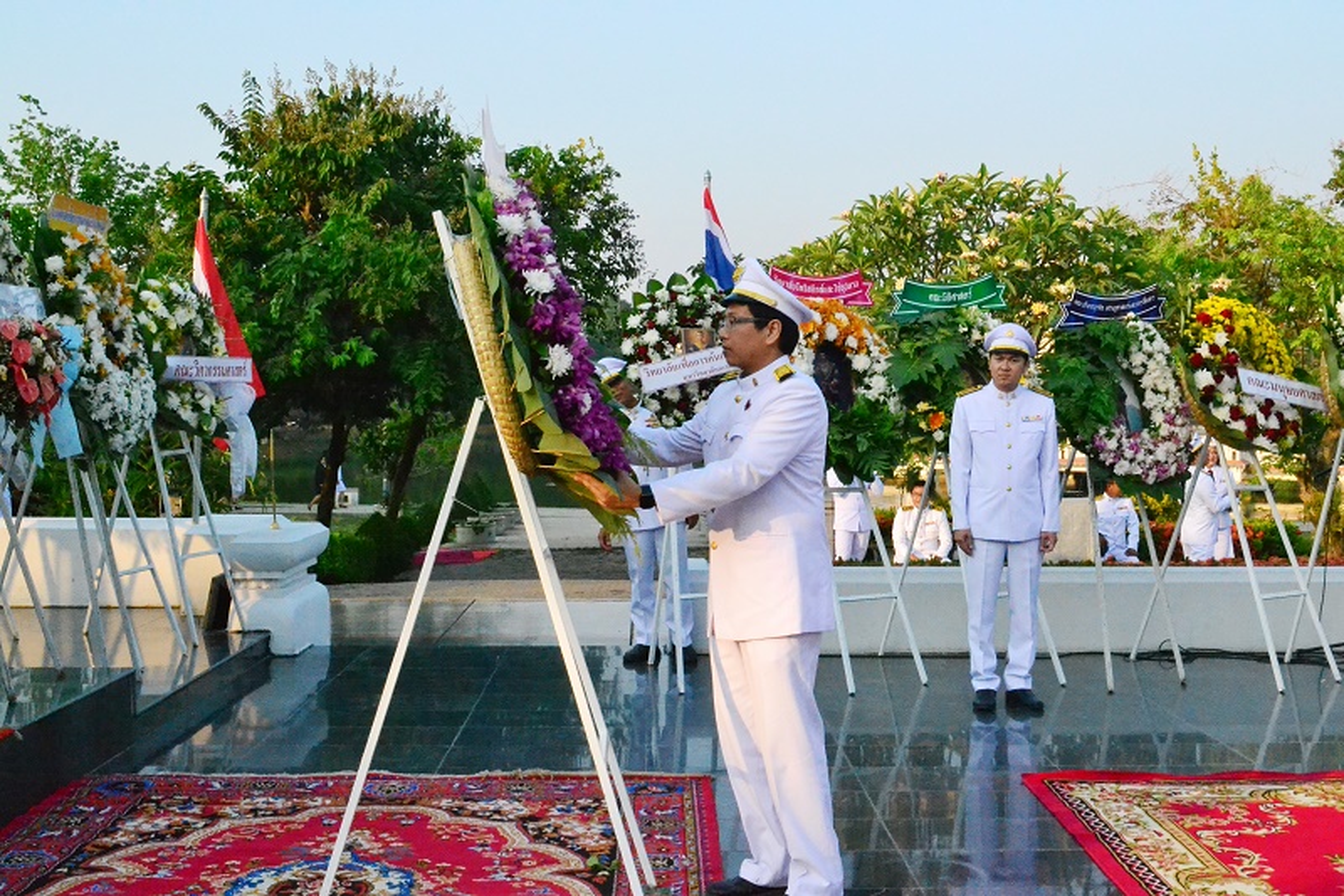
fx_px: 1624
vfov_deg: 30.8
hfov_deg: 45.0
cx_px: 672
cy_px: 448
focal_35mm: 44
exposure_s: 1/1000
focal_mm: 29
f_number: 16
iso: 6400
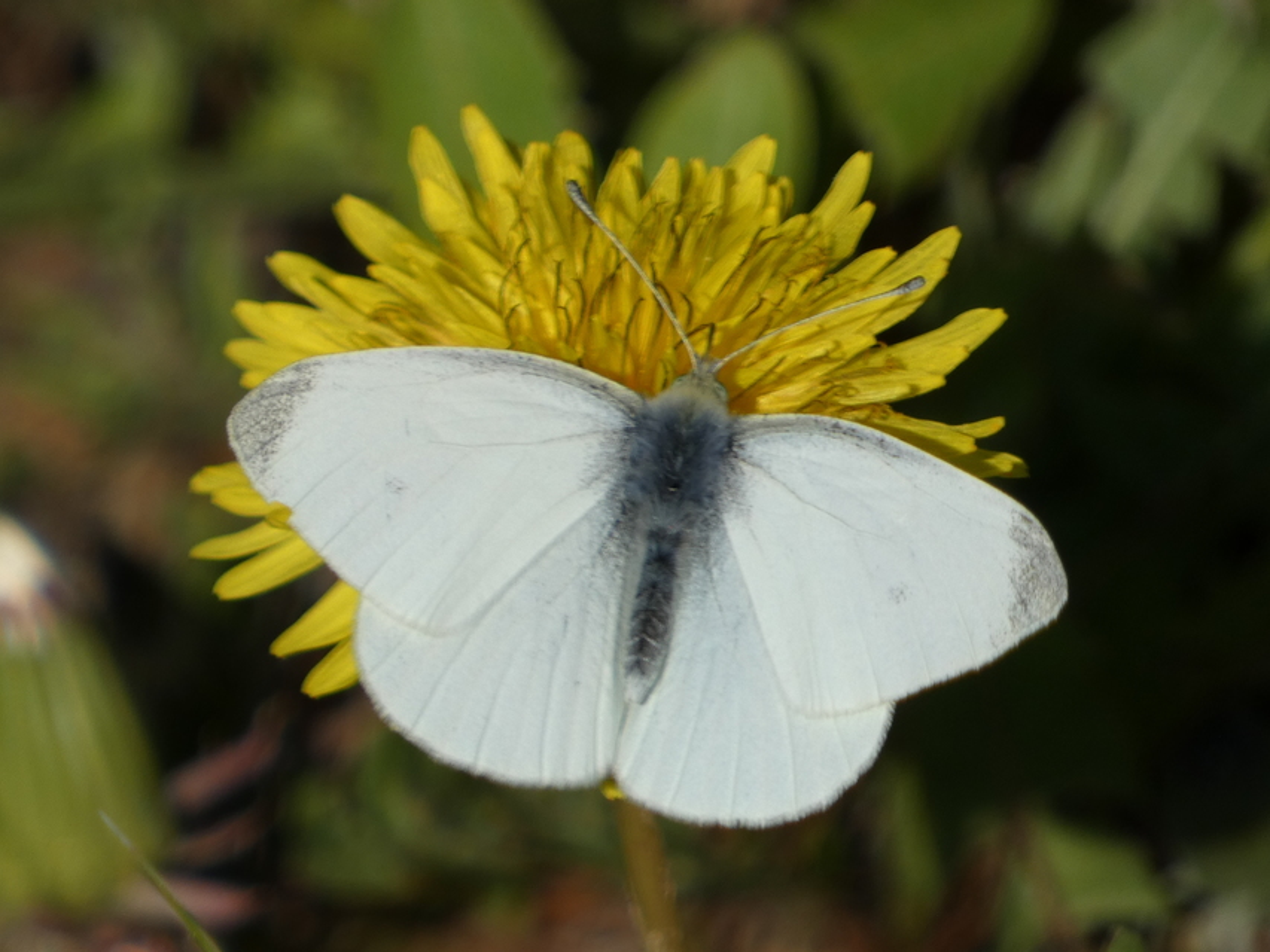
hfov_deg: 1.7
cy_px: 476
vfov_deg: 1.2
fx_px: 44032
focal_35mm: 1200
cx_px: 635
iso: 80
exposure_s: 1/400
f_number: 5.9
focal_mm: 215
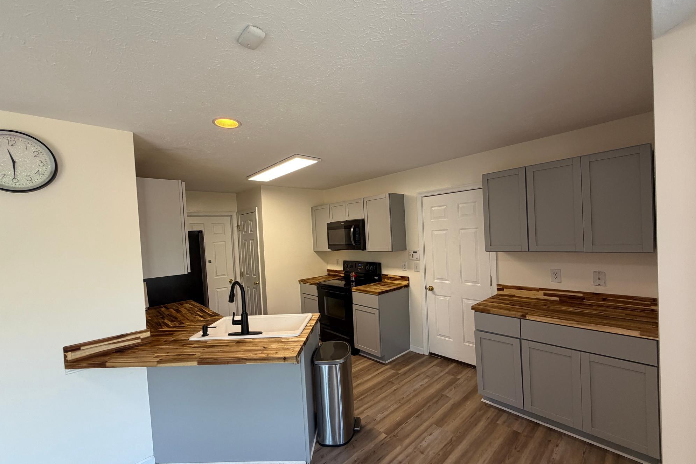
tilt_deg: -1.8
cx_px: 353
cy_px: 242
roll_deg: +3.0
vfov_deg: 77.3
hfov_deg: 100.4
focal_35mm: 15
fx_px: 290
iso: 160
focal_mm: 2.22
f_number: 2.2
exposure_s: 1/120
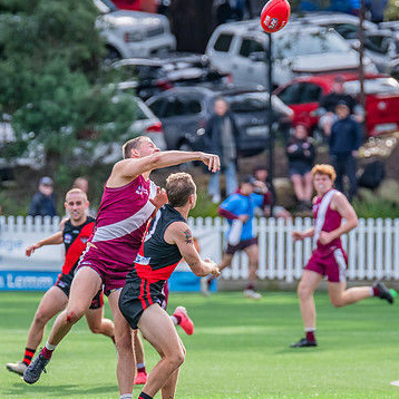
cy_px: 266
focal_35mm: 687
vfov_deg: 2.6
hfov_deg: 2.6
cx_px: 208
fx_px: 8959
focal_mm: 360
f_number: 6.3
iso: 800
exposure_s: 1/1250
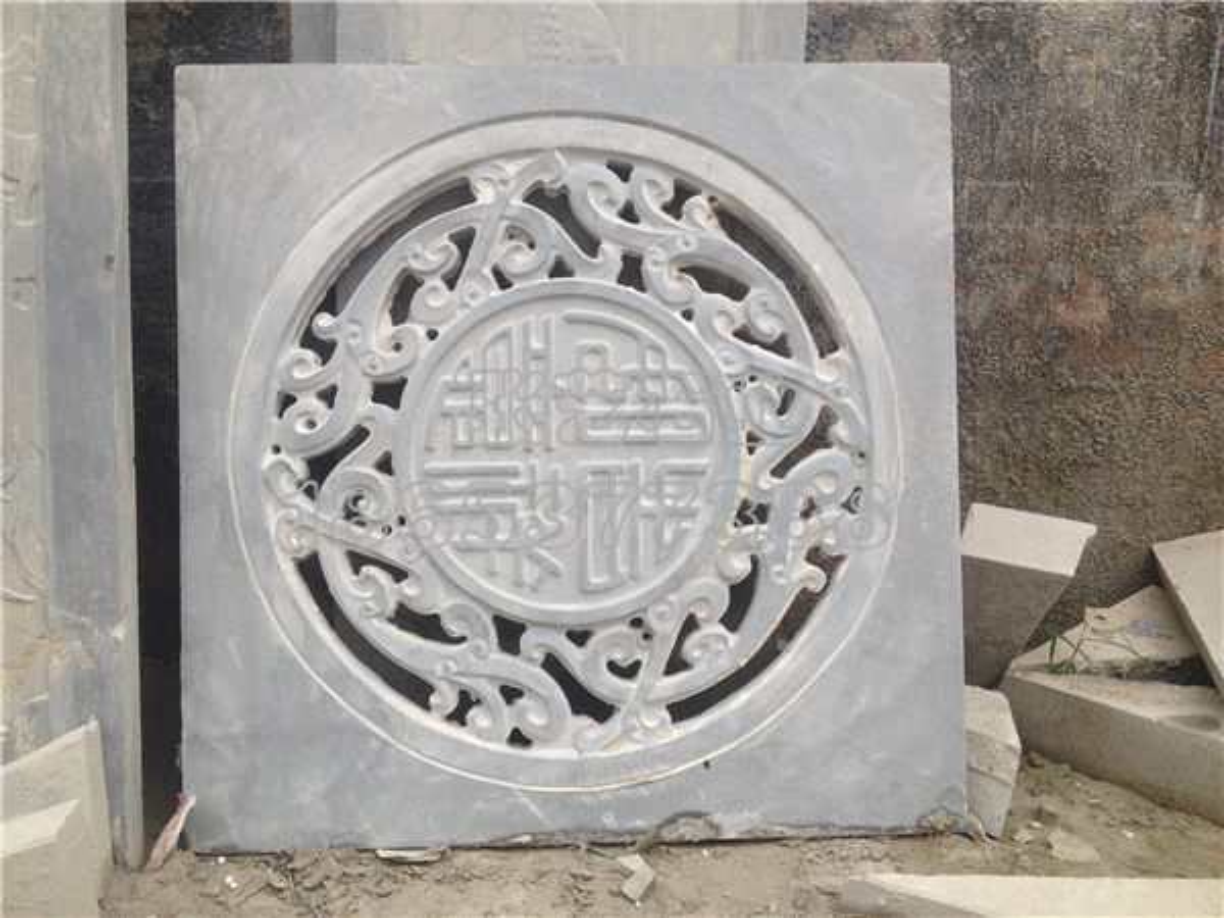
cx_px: 612
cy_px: 459
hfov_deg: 52.6
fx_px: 1238
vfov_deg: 40.7
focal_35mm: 35
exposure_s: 1/120
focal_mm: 4.28
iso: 64
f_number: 2.4
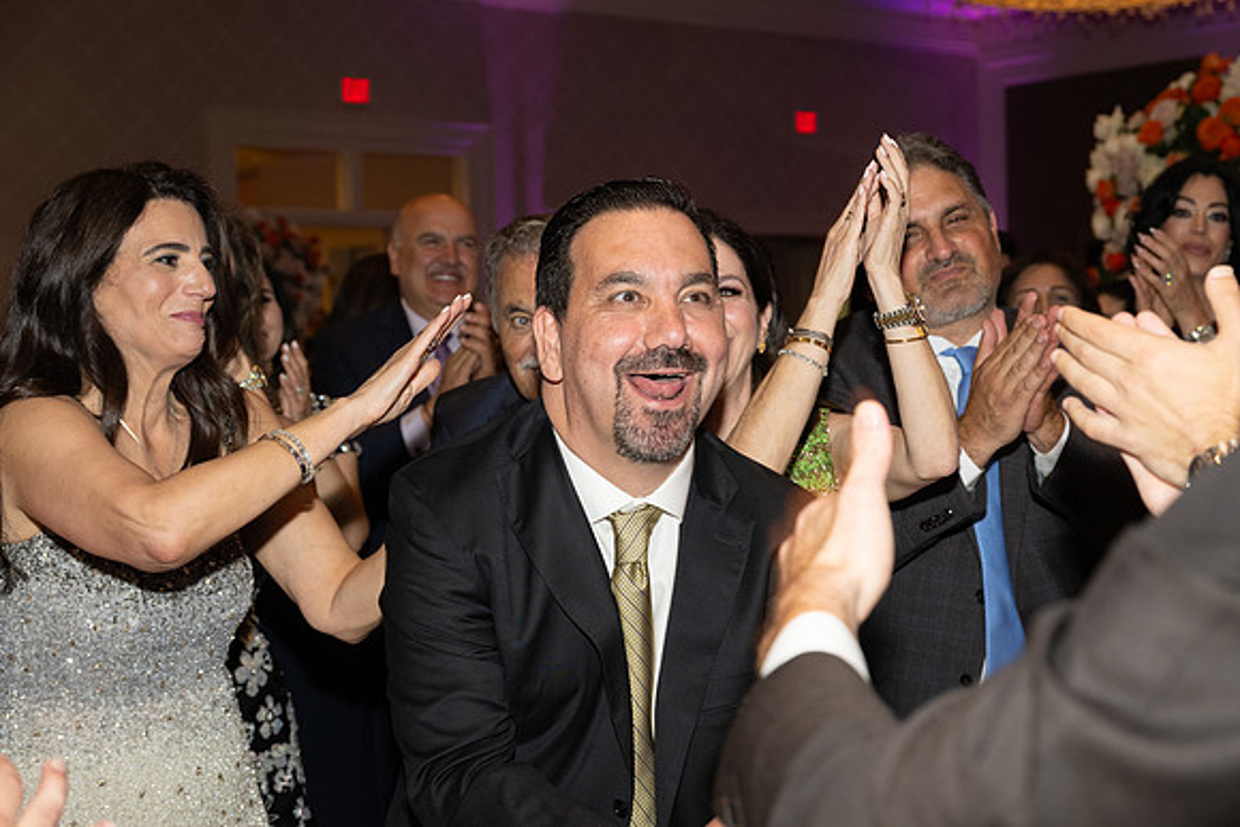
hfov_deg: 35.6
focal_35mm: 56
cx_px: 620
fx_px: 1929
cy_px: 414
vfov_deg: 24.2
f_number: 5.6
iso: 800
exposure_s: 1/100
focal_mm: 56
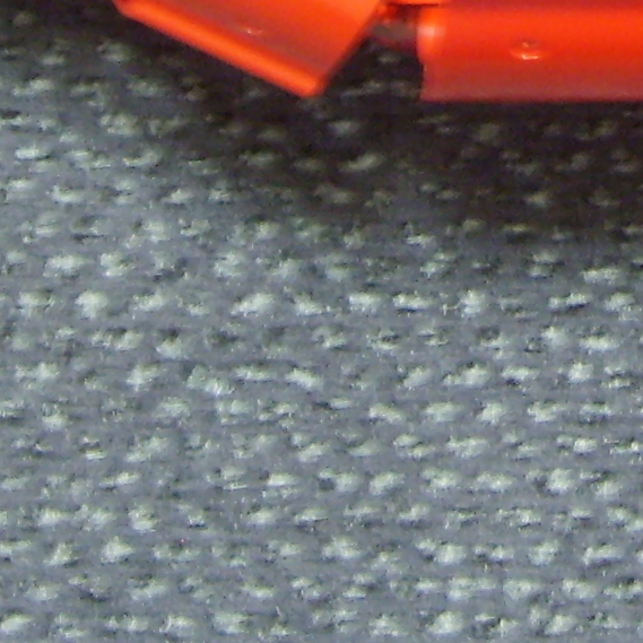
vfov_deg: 11.0
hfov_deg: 11.1
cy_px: -319
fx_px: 3215
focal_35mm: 153
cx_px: 871
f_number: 2.8
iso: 139
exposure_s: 1/6
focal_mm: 5.8
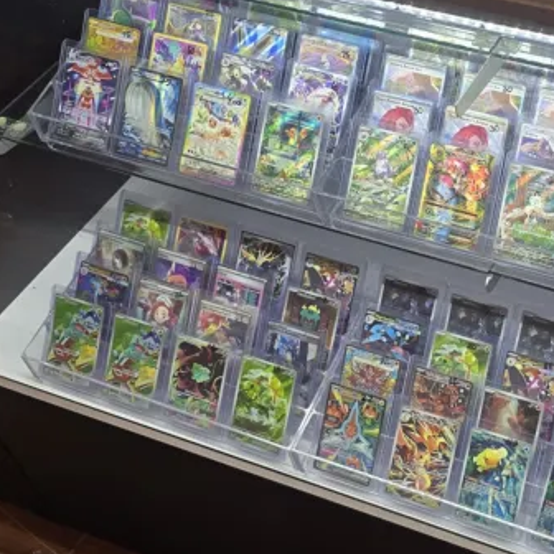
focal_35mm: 62
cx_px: 577
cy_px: 231
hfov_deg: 26.0
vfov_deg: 27.7
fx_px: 1123
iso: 160
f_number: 1.7
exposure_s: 1/120
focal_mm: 6.3
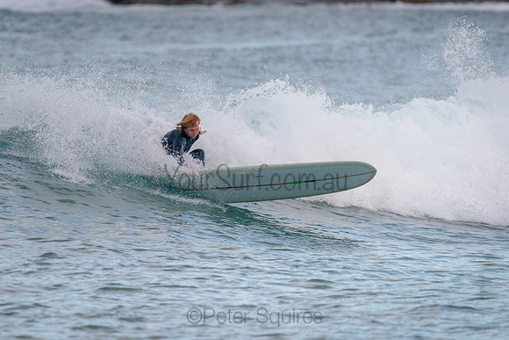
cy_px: 134
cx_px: 198
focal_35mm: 612
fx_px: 8652
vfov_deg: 2.2
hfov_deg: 3.4
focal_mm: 500
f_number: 5.6
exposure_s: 1/1250
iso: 720
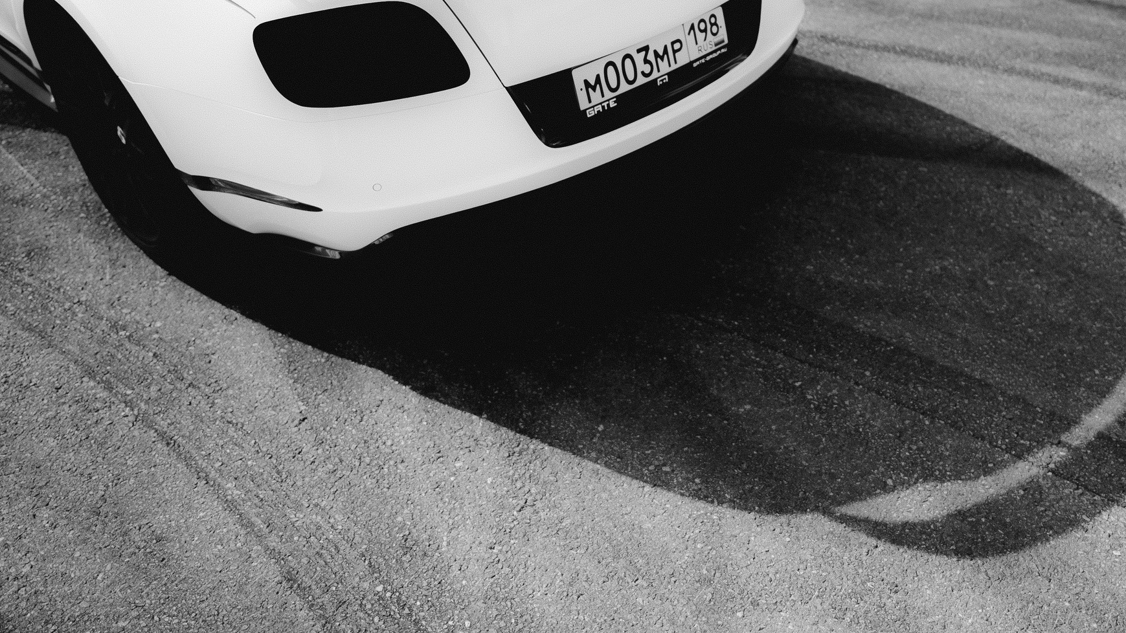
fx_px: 1105
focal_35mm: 37
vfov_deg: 31.8
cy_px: 219
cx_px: 692
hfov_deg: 53.5
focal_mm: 24
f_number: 1.4
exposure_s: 1/4000
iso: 100
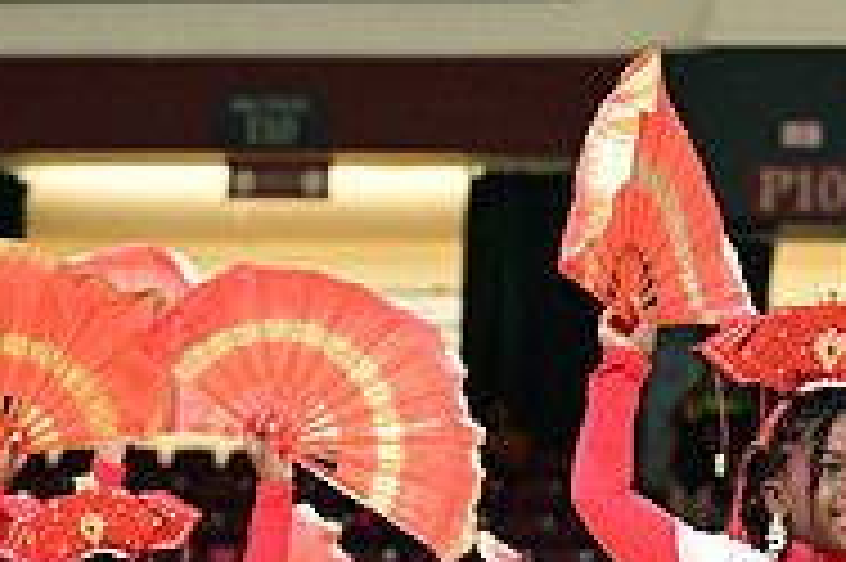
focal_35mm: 216
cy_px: 863
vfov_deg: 6.3
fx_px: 5071
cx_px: 770
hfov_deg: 9.5
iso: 6400
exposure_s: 1/1000
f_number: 3.2
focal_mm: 70
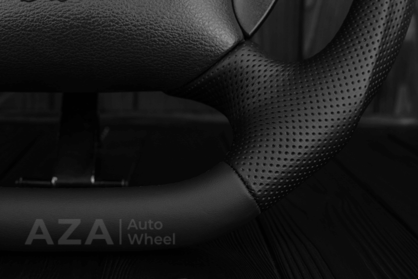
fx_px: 610
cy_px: 140
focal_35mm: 52
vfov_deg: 25.8
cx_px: 209
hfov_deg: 37.8
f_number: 6.3
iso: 500
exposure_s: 1/125
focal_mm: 35
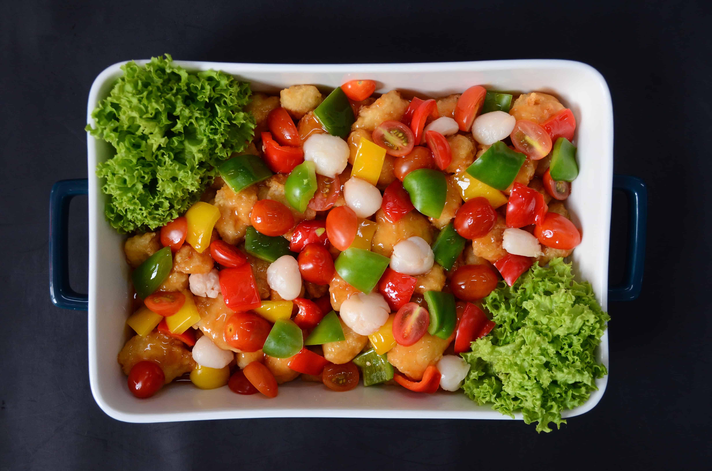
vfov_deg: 34.1
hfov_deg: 49.6
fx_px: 770
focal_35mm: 39
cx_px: 356
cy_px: 236
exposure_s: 1/320
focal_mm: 26
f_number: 4
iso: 640
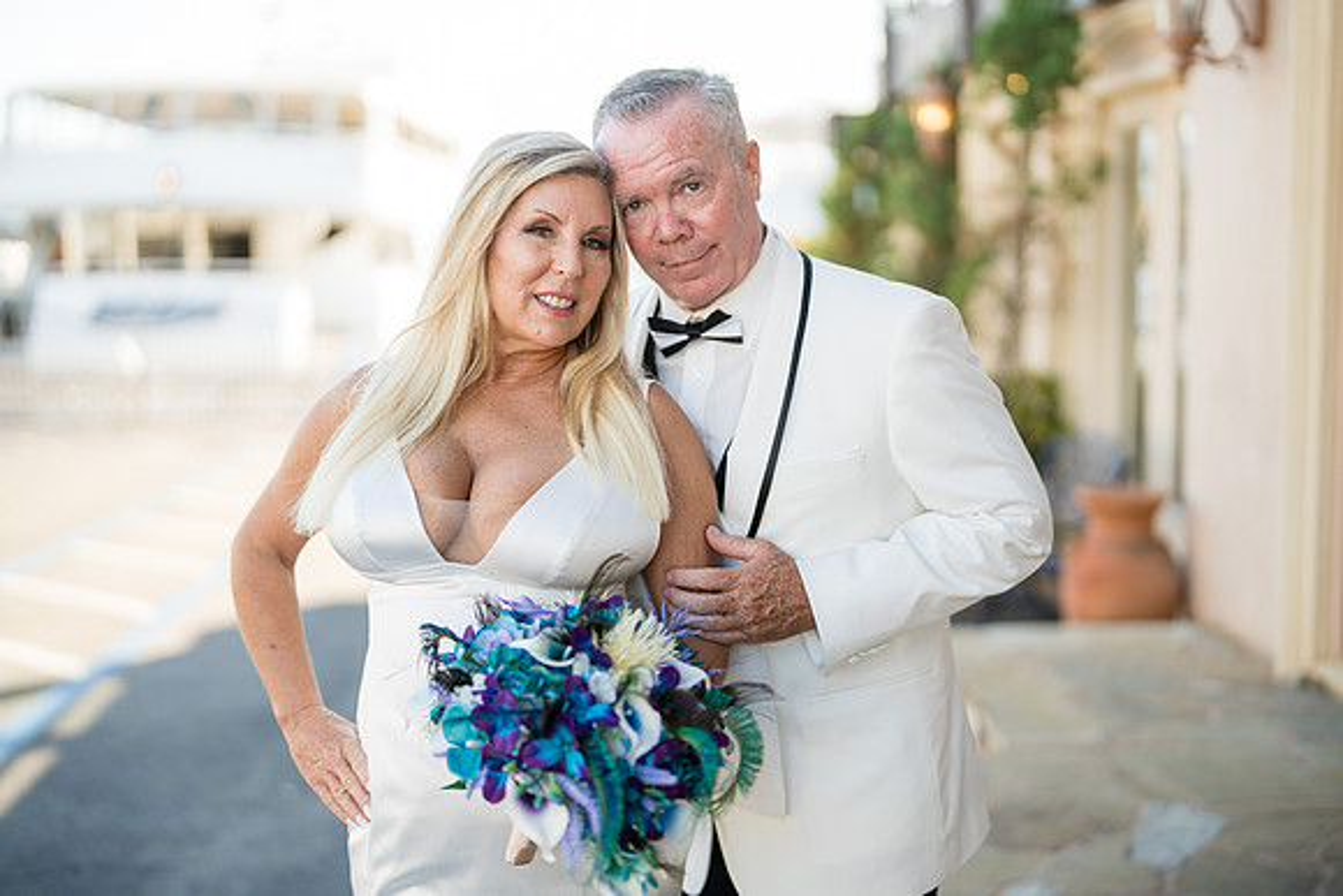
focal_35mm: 50
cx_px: 672
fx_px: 1866
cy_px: 448
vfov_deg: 27.0
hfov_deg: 39.6
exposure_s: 1/1600
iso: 125
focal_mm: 50
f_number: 1.2
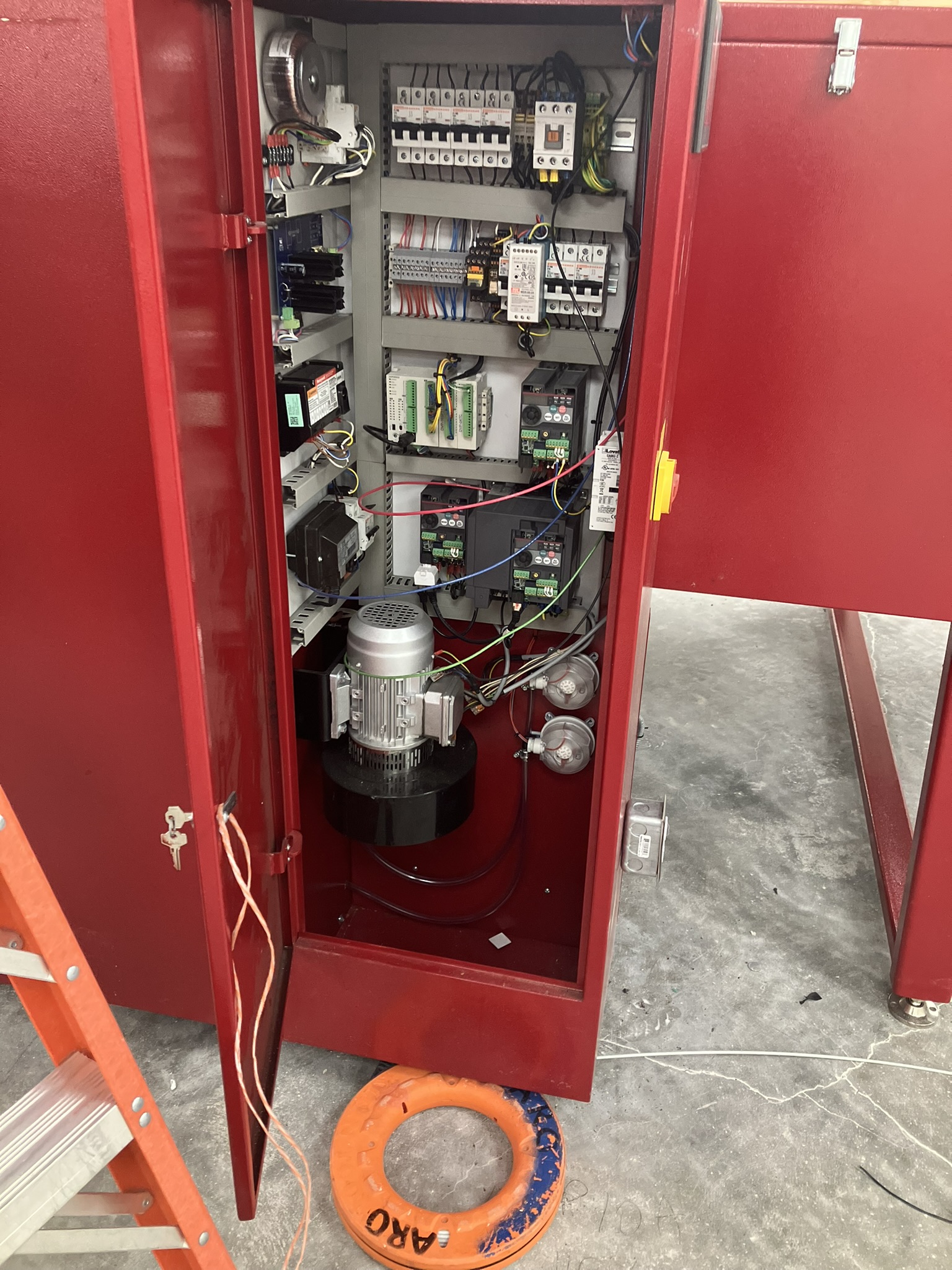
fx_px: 1027
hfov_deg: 49.7
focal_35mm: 28
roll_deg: -2.5
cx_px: 476
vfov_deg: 63.4
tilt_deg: -25.0
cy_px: 635
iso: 250
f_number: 1.8
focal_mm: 3.99
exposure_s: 1/60
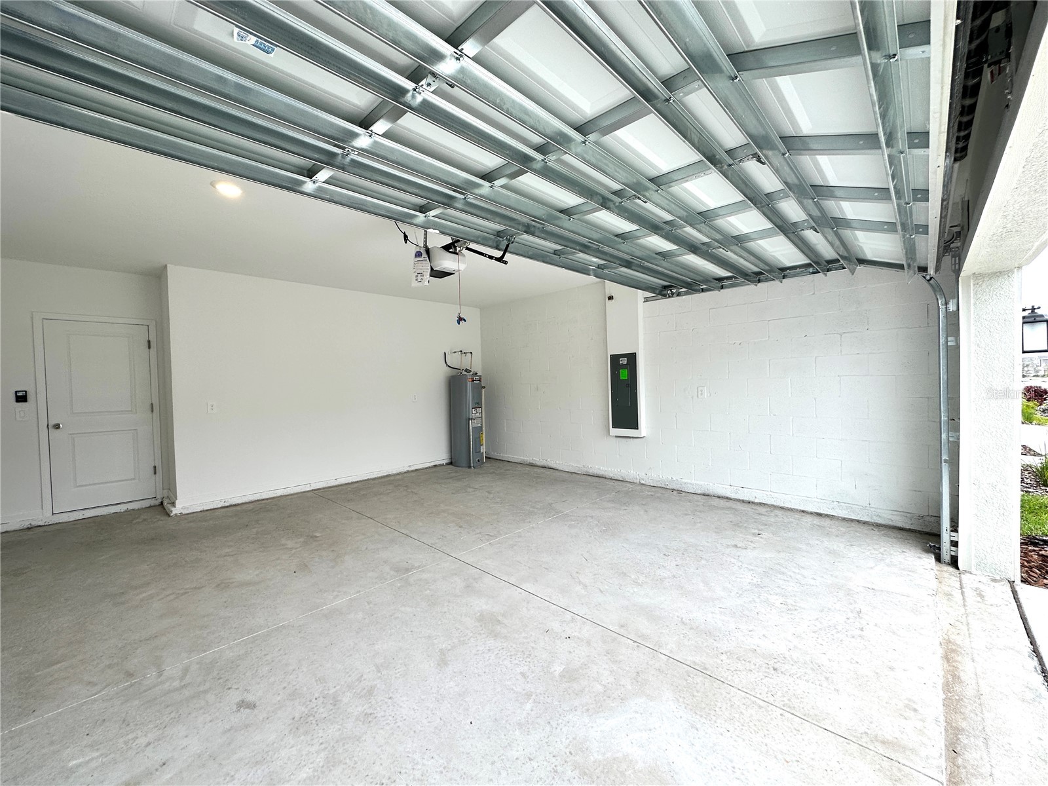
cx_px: 524
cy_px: 393
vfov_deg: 85.7
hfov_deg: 102.1
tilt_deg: -2.1
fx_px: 424
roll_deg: +1.3
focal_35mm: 14
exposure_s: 1/120
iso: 50
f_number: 2.2
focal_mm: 2.22
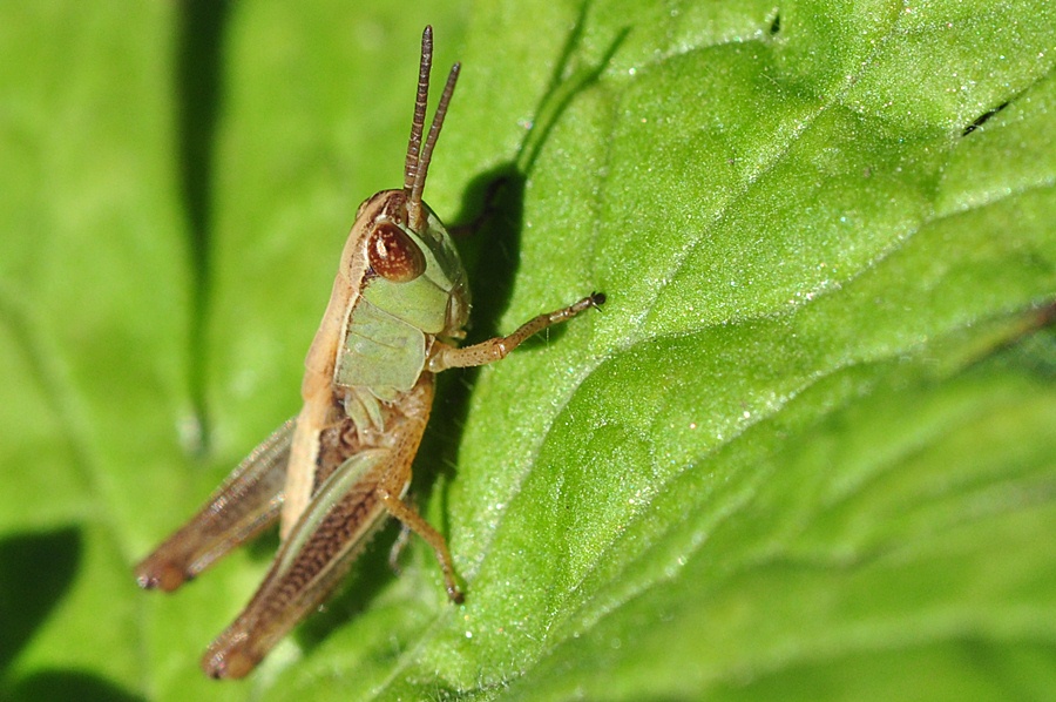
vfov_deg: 15.2
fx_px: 2637
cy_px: 351
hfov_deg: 22.6
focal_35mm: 90
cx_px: 528
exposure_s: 1/640
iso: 400
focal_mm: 60
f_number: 13
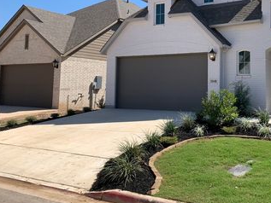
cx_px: 196
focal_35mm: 41
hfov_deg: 44.6
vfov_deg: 34.7
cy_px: 62
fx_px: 321
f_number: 1.8
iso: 25
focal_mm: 4.25
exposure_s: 1/2611
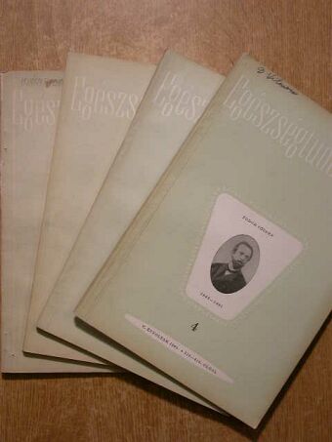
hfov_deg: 24.4
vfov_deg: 32.2
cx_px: 166
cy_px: 221
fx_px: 767
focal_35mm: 60
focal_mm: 12.4
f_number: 3.1
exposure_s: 1/202
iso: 100
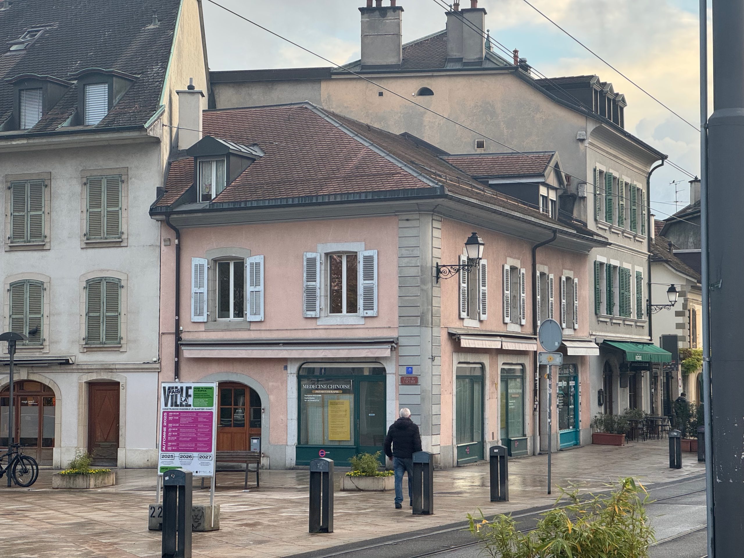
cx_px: 372
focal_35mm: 77
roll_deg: +0.0
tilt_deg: +4.0
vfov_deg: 19.1
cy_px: 279
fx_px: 1655
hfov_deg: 25.3
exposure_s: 1/99
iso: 80
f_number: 2.8
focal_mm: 9
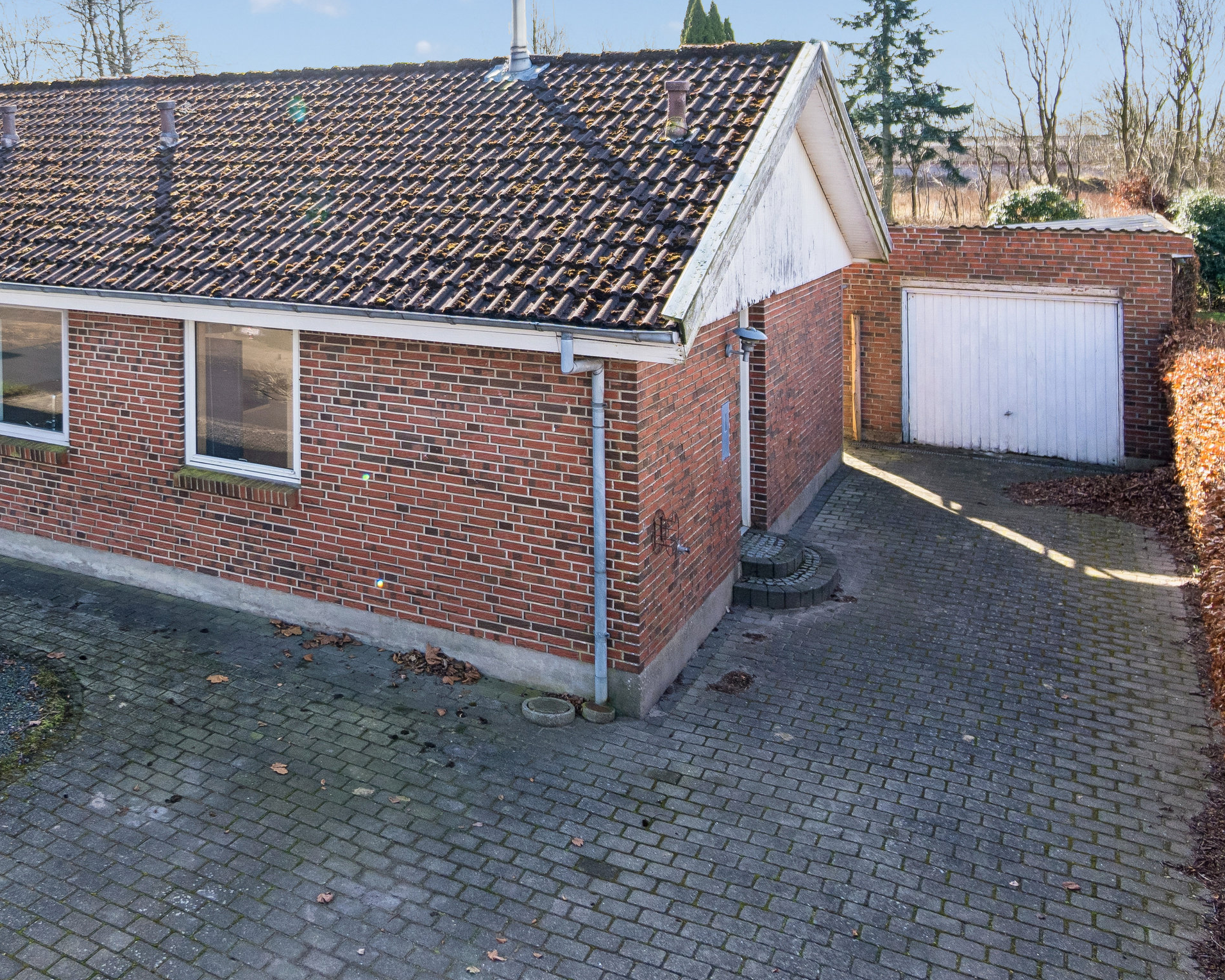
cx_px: 328
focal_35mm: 29
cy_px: 378
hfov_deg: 58.2
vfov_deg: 50.0
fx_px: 1042
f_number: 4
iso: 200
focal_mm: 13
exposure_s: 1/500
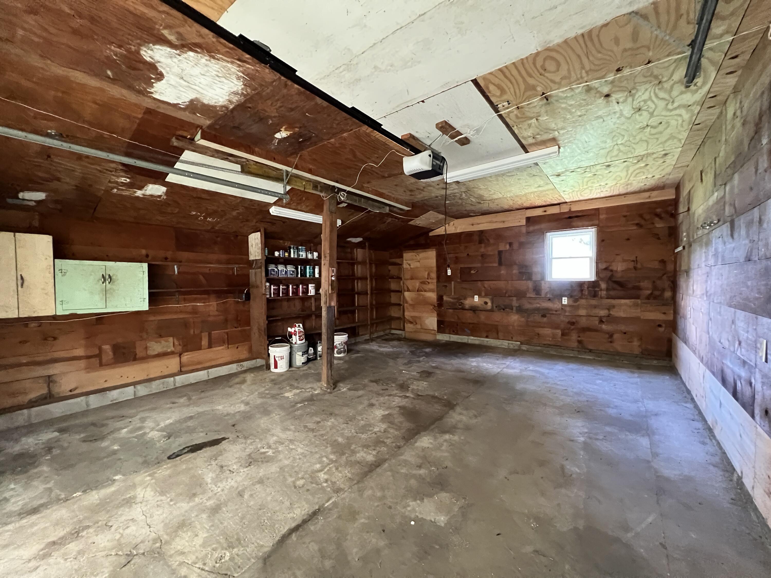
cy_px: 289
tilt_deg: -2.0
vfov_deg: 89.9
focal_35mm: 13
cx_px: 386
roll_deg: +0.6
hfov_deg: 106.2
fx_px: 290
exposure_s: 1/60
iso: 1000
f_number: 1.8
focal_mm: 1.57
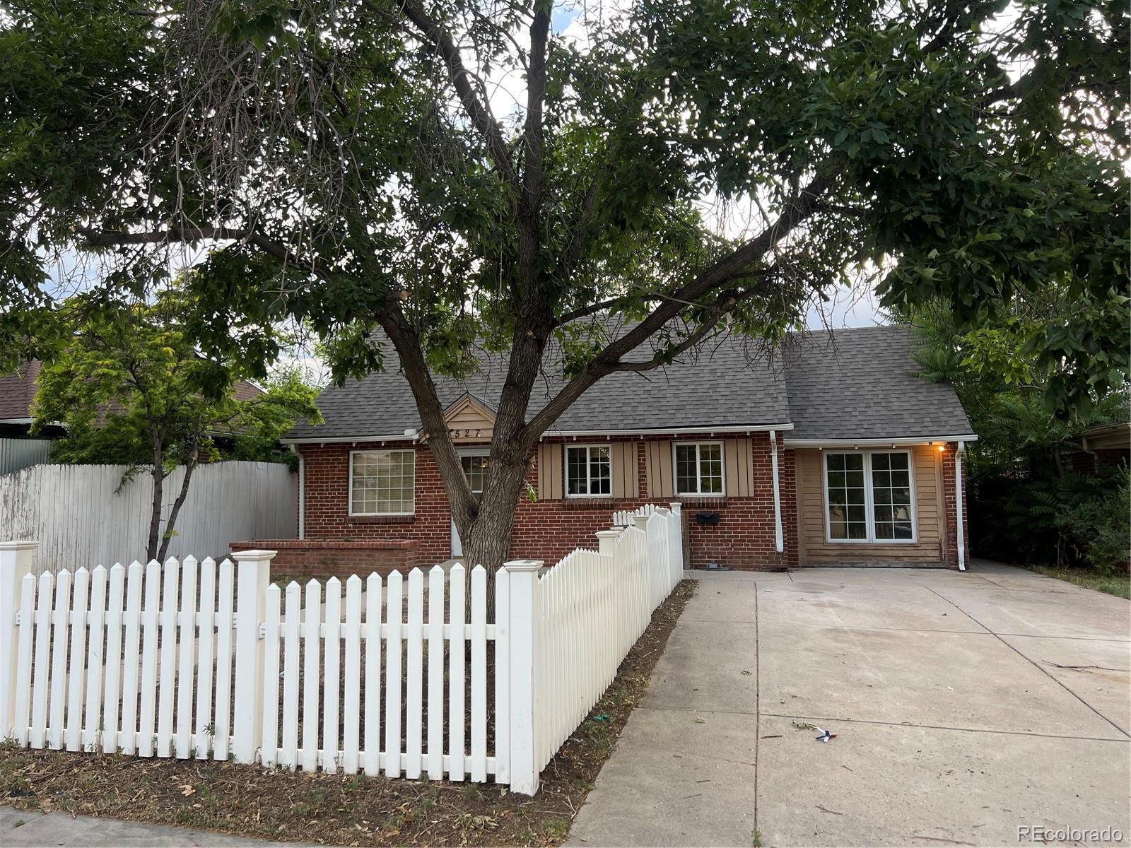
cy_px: 424
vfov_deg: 53.1
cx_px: 566
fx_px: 849
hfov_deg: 67.3
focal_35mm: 26
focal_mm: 5.7
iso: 40
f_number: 1.5
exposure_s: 1/266
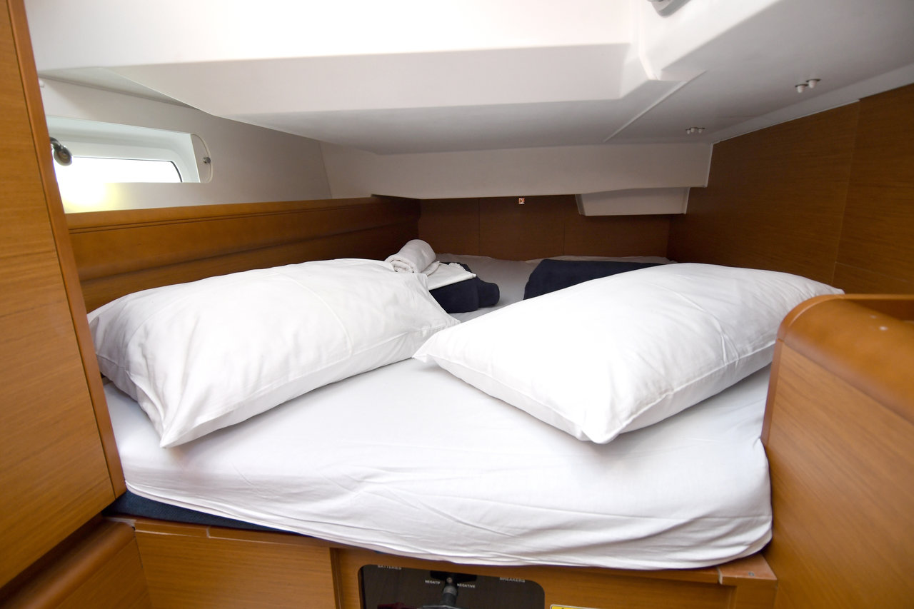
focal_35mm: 18
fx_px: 457
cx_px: 457
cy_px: 304
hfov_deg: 90.0
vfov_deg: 67.4
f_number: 4
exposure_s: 1/100
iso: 800
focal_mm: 12
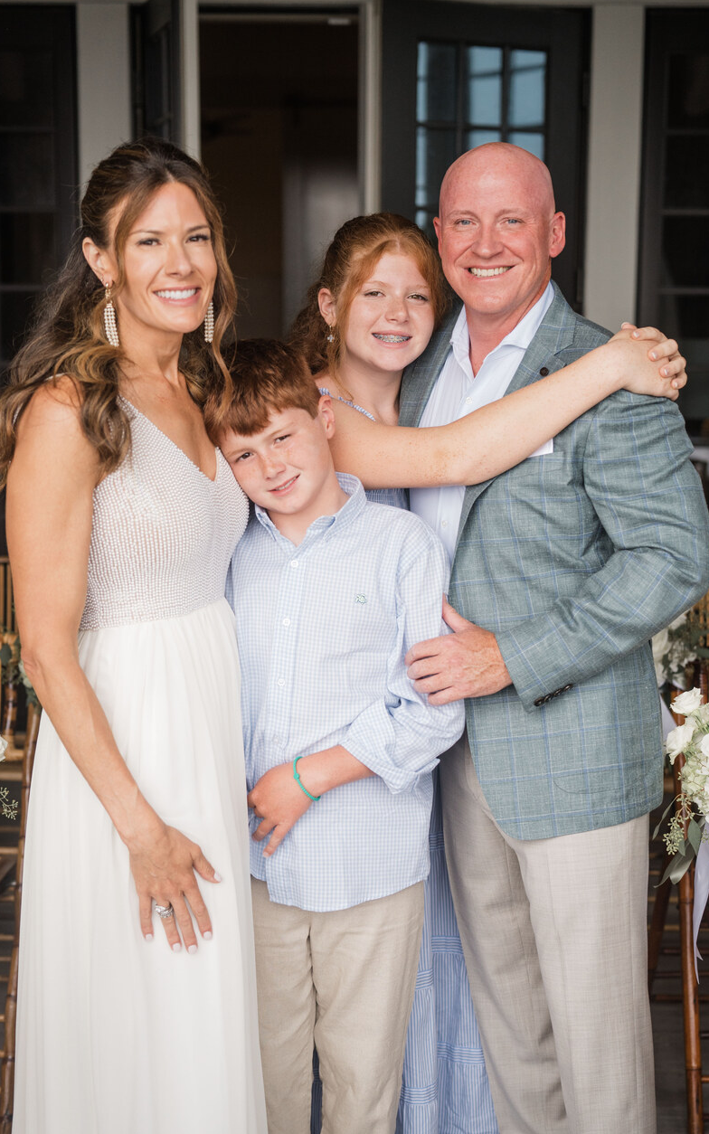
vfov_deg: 38.9
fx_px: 1607
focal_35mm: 52
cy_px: 578
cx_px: 353
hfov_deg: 24.9
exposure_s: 1/2000
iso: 1000
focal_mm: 50
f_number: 2.8
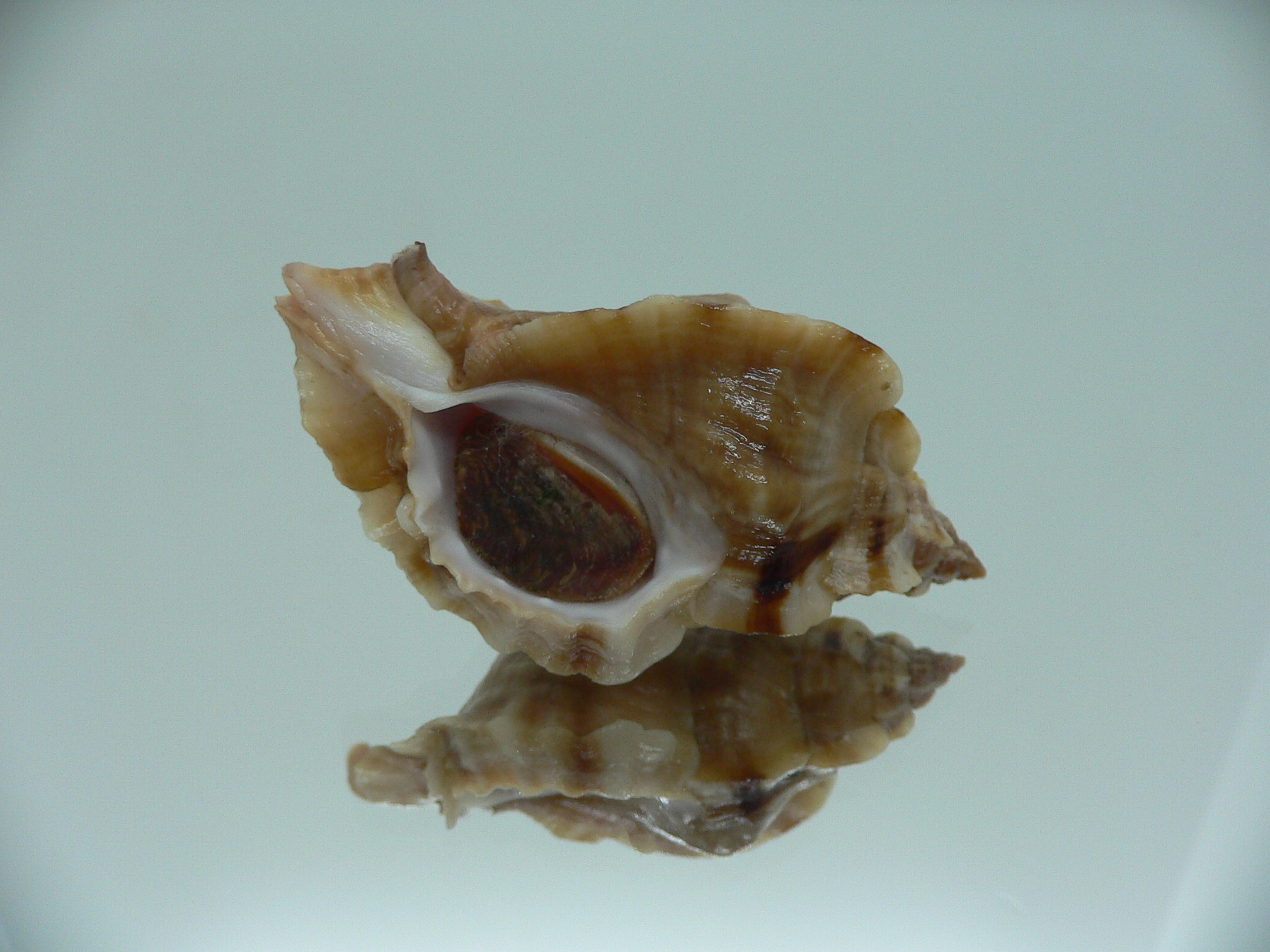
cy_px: 476
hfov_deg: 52.6
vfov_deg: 40.7
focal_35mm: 35
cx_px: 635
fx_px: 1284
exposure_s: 1/60
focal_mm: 4.6
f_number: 2.8
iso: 100
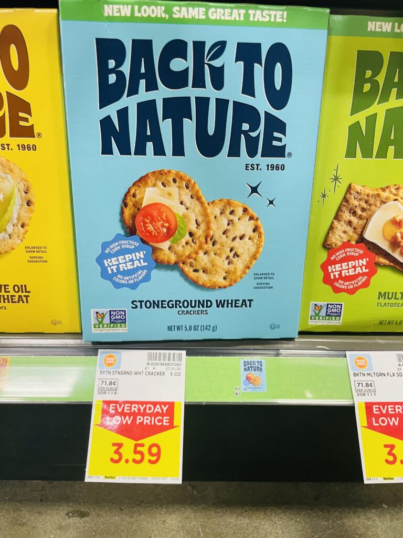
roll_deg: -0.4
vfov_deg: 67.3
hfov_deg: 53.1
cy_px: 269
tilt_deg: -18.9
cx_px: 202
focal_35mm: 26
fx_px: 404
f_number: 1.6
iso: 125
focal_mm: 4.2
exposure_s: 1/60
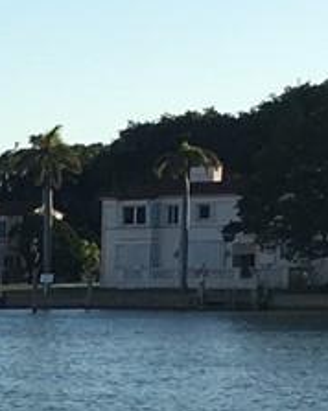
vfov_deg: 9.4
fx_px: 2467
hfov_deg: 6.6
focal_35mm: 203
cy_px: 496
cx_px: -785
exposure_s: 1/1479
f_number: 2.2
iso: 25
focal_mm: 4.15
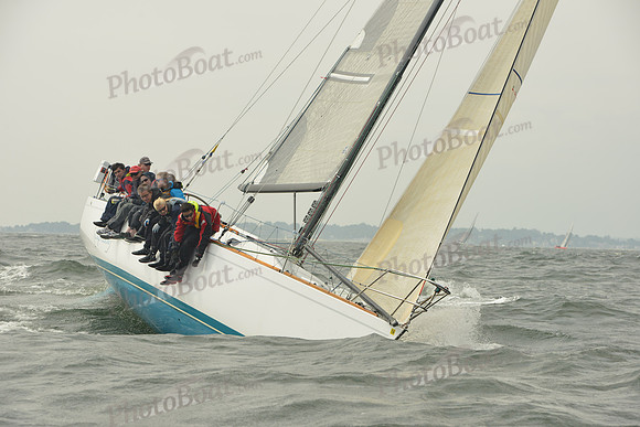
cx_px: 320
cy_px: 214
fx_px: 2063
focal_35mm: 116
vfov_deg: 11.8
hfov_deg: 17.6
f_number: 9
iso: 320
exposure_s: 1/1250
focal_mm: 116
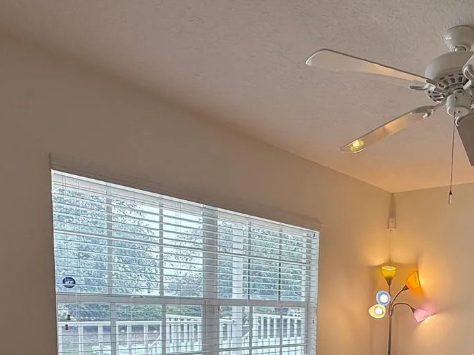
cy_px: 343
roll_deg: -2.0
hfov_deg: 52.4
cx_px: 393
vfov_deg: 39.7
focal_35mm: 32
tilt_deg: -5.6
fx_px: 438
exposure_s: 1/120
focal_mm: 2.22
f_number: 2.2
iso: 100
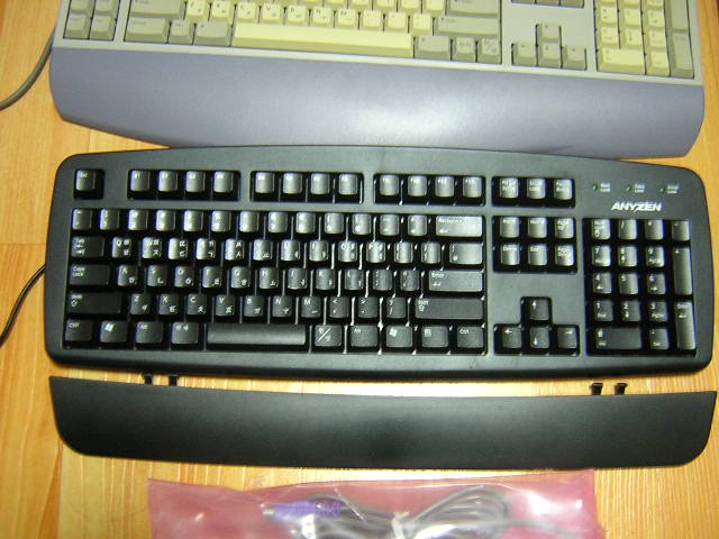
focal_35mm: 36
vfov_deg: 39.7
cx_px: 360
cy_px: 270
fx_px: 748
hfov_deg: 51.4
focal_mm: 4.7
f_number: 2.6
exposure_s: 1/4.4
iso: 267
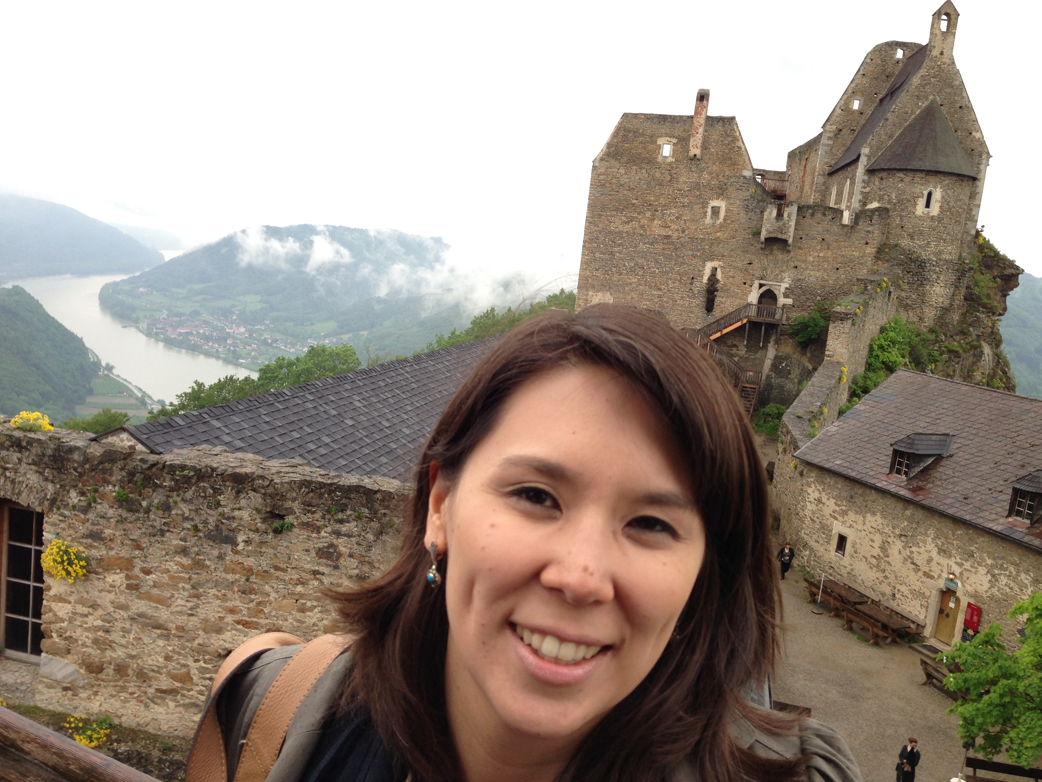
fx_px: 993
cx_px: 521
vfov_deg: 42.9
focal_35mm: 33
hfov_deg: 55.4
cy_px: 391
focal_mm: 4.13
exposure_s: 1/156
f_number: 2.4
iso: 50
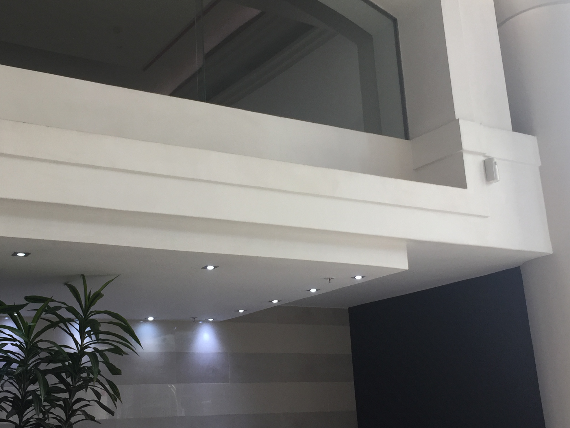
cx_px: 240
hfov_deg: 39.6
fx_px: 790
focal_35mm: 48
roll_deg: +3.1
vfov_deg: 30.3
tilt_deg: +16.1
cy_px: 198
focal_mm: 4.15
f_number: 2.2
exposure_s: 1/100
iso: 50
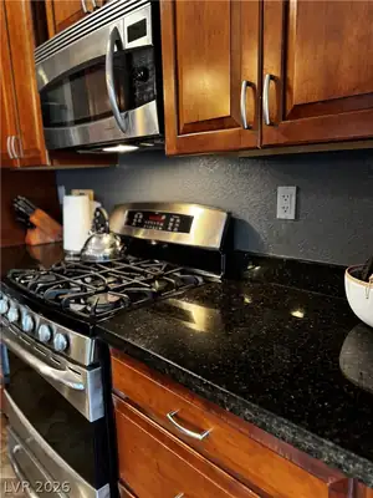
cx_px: 186
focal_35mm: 24
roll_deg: +1.5
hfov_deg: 56.8
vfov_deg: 71.6
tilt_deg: -11.9
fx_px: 345
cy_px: 249
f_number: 1.78
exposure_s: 1/40
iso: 640
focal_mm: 6.76
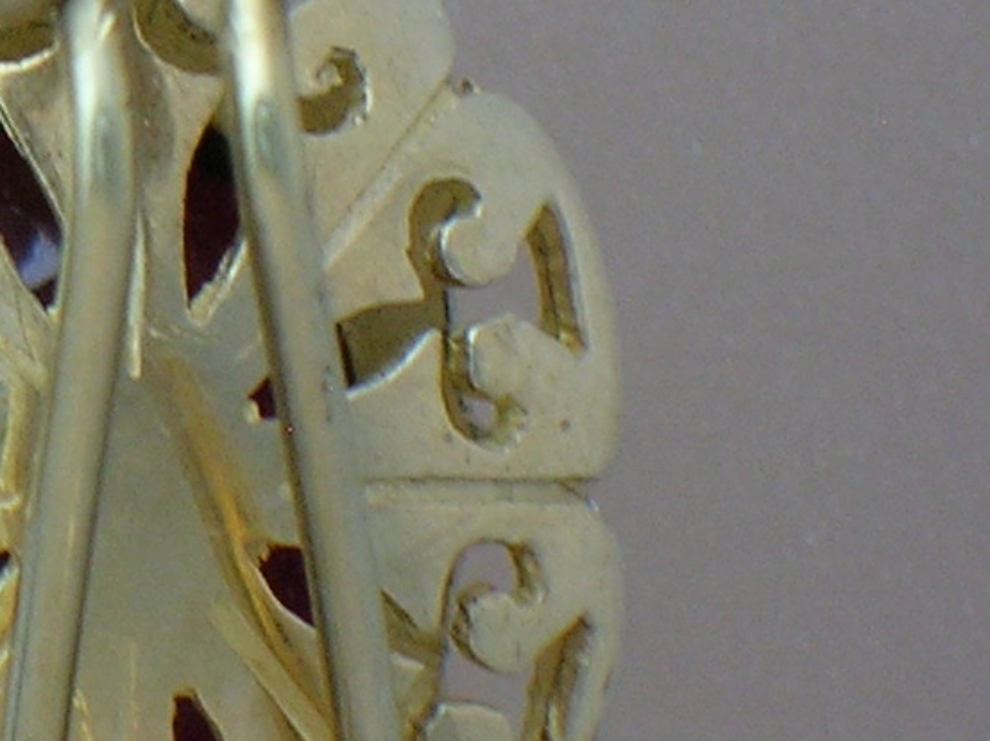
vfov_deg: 3.5
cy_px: 11
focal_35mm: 422
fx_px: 12061
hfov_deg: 4.7
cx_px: -641
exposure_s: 1/4
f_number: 4.9
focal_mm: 17.1
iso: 67
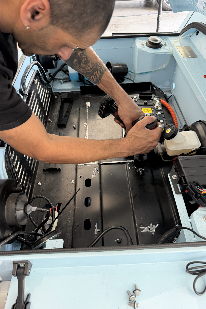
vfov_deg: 71.5
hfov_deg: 51.3
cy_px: 154
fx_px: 215
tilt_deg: -46.8
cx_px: 108
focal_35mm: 25
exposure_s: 1/60
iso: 250
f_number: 1.78
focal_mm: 6.76
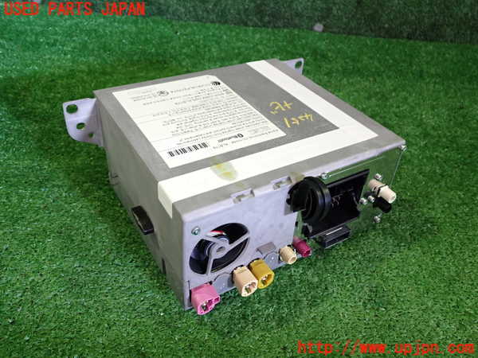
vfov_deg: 46.8
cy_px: 179
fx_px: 414
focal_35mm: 30
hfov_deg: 60.0
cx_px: 239
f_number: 2.3
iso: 250
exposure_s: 1/30
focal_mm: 5.4
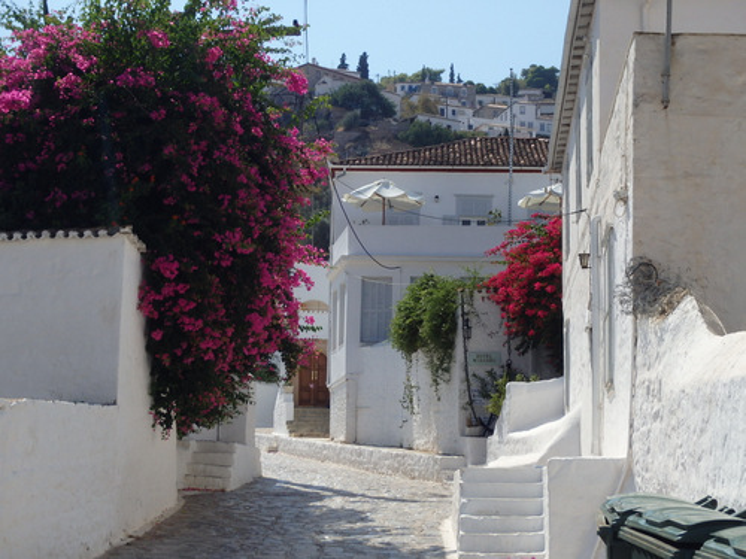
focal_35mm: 60
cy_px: 280
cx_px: 373
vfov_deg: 24.4
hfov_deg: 32.2
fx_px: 1293
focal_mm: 10.7
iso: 125
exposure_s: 1/125
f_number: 14
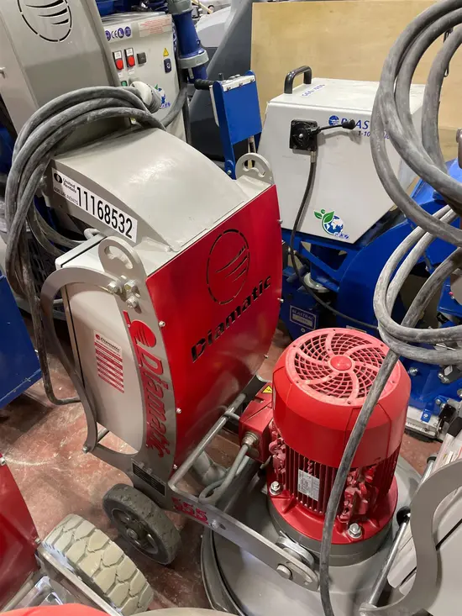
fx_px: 463
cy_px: 308
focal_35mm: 26
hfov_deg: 53.1
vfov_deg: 67.3
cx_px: 231
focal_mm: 4.2
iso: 250
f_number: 1.6
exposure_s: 1/60
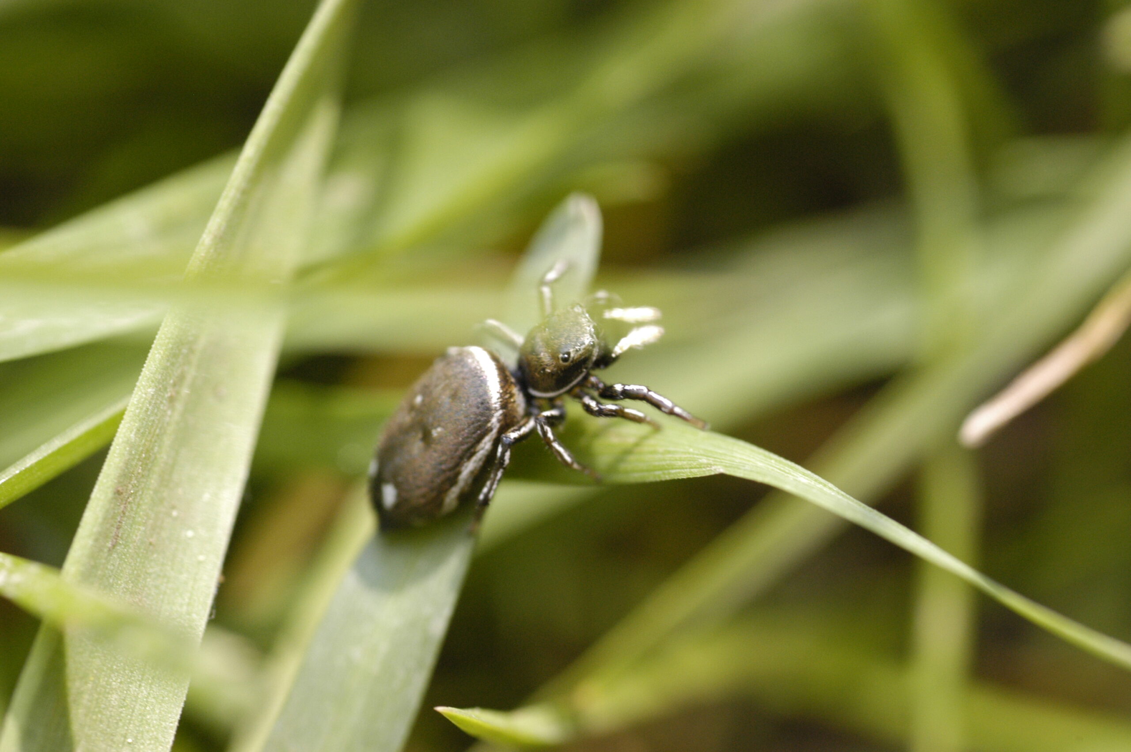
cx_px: 566
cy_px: 376
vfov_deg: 13.0
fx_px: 3296
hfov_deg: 19.5
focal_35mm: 105
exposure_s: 1/100
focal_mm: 70
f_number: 5.6
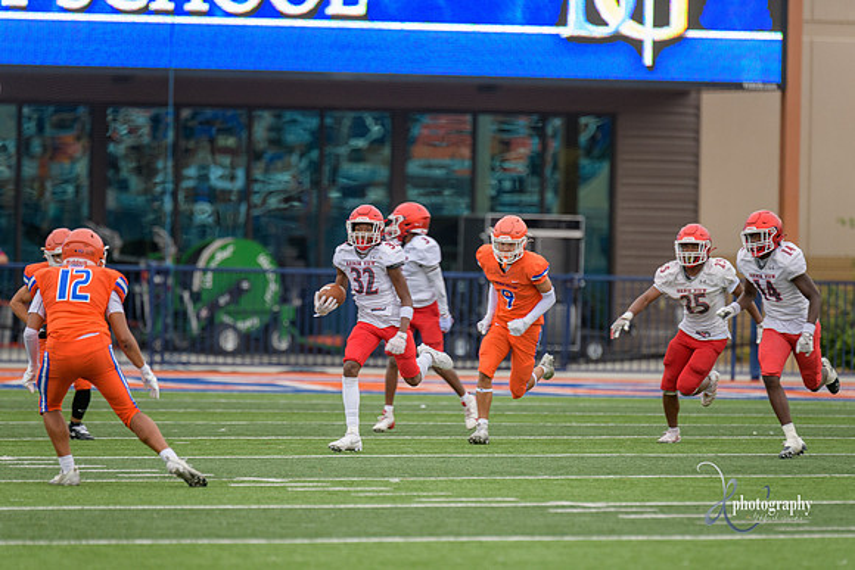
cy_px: 338
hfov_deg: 5.8
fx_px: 8441
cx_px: 436
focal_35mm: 355
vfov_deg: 3.9
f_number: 2.8
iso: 560
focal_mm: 300
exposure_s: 1/500
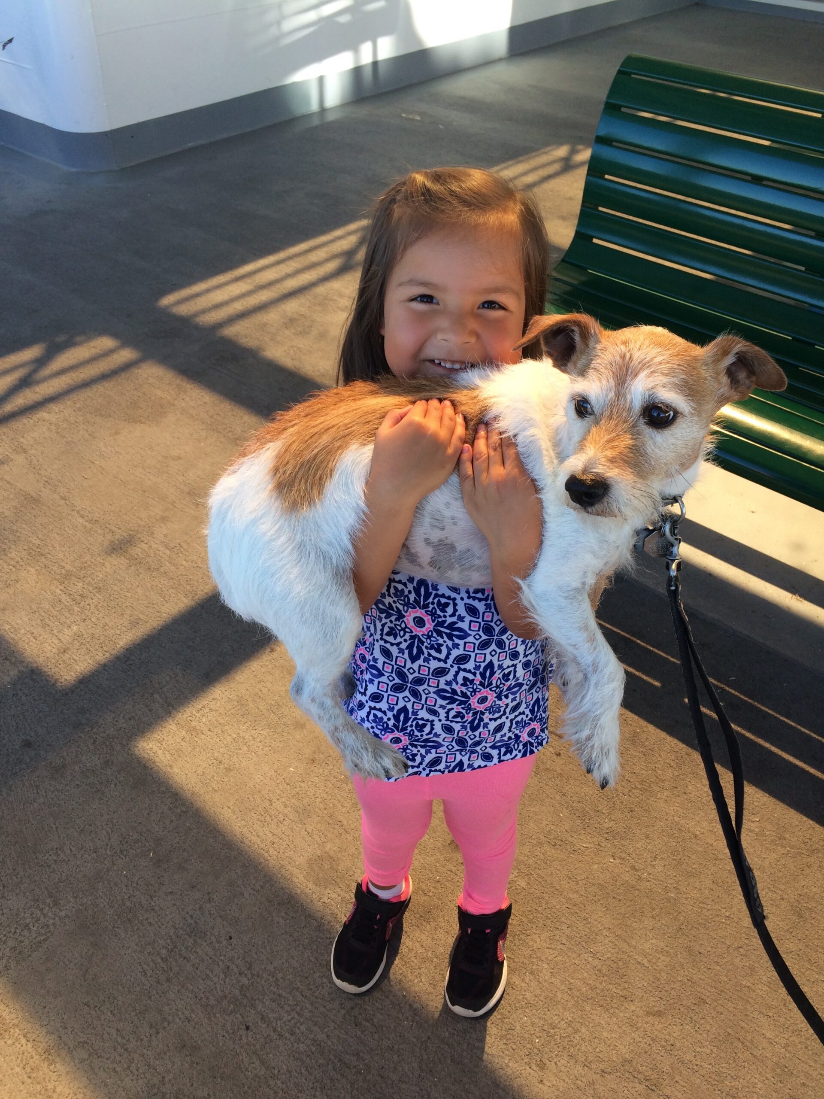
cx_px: 412
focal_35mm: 29
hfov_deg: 48.2
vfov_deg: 61.7
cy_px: 550
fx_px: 920
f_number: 2.2
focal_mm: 4.15
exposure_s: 1/160
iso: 32
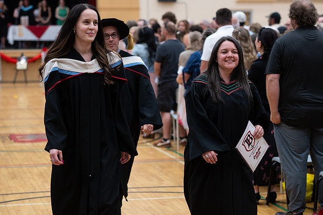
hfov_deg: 19.1
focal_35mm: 107
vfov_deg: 12.8
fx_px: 958
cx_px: 184
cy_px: 135
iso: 1000
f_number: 2.8
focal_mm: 85
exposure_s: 1/200
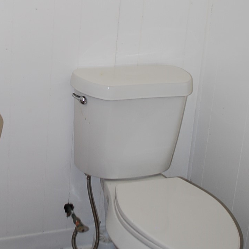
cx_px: 29
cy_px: 38
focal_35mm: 62
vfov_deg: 27.0
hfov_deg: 26.9
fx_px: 505
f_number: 3.5
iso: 200
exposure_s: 1/60
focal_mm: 18
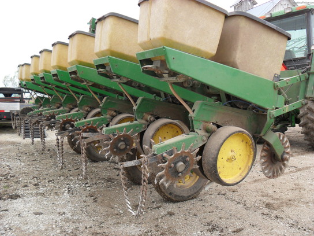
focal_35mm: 35
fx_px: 317
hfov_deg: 52.6
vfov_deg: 40.7
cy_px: 118
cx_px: 157
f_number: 3
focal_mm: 6.3
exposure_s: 1/180
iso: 80
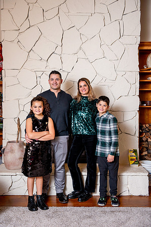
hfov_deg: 36.9
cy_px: 114
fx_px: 226
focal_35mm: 36
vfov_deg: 53.1
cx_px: 76
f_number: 5
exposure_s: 1/200
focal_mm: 36
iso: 500
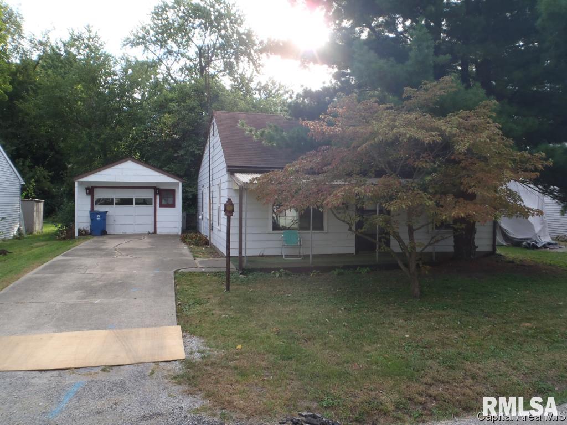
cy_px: 212
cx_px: 284
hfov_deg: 63.4
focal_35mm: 28
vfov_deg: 49.7
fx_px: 459
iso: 80
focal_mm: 5
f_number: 4.5
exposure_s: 1/125
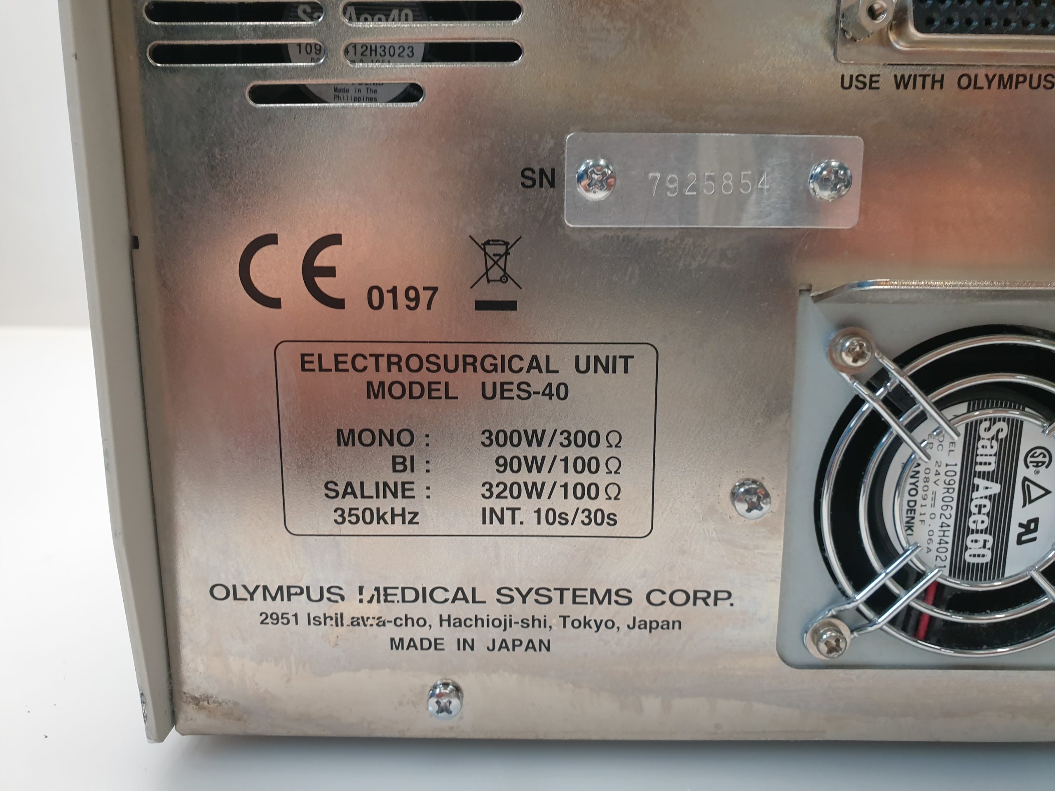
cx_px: 528
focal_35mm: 26
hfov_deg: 67.3
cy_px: 396
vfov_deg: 53.1
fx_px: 792
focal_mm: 4.3
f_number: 2.4
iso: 160
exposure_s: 1/50
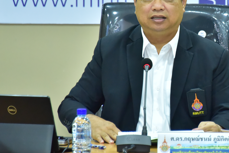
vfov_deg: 2.5
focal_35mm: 545
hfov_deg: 3.8
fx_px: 3468
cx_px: 175
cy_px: 29
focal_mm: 300
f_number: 5.6
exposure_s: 1/200
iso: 6400
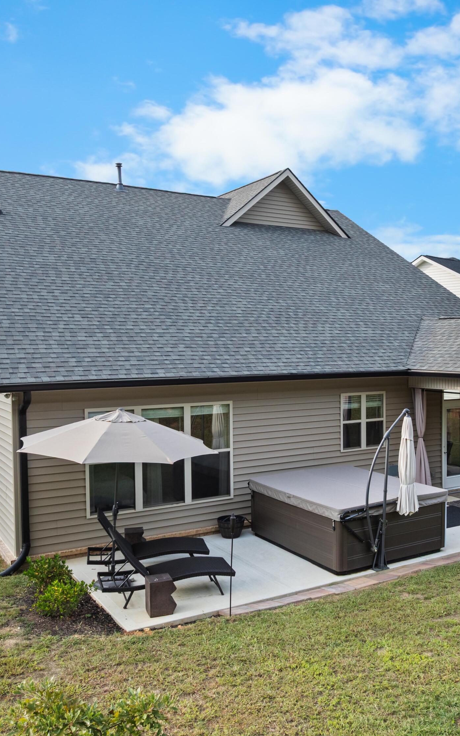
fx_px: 682
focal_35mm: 34
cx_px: 309
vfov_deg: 56.7
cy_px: 368
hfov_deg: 36.9
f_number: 2.8
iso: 160
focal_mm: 12.29
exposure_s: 1/60
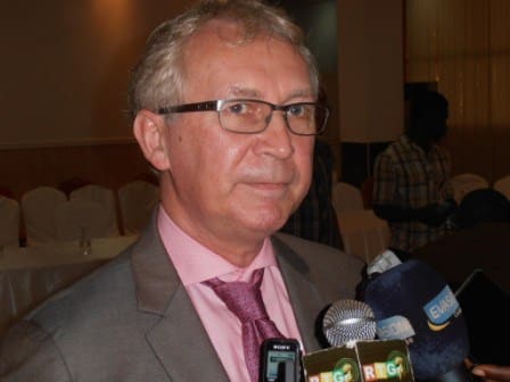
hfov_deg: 28.2
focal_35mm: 69
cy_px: 191
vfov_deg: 21.3
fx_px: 1017
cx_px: 255
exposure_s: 1/50
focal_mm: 12.29
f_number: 4.8
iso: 125
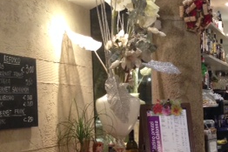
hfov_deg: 23.1
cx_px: 237
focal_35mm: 84
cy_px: 114
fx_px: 531
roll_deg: +0.6
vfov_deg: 16.1
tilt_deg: +0.5
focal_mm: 4.12
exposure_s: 1/20
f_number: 2.4
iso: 160
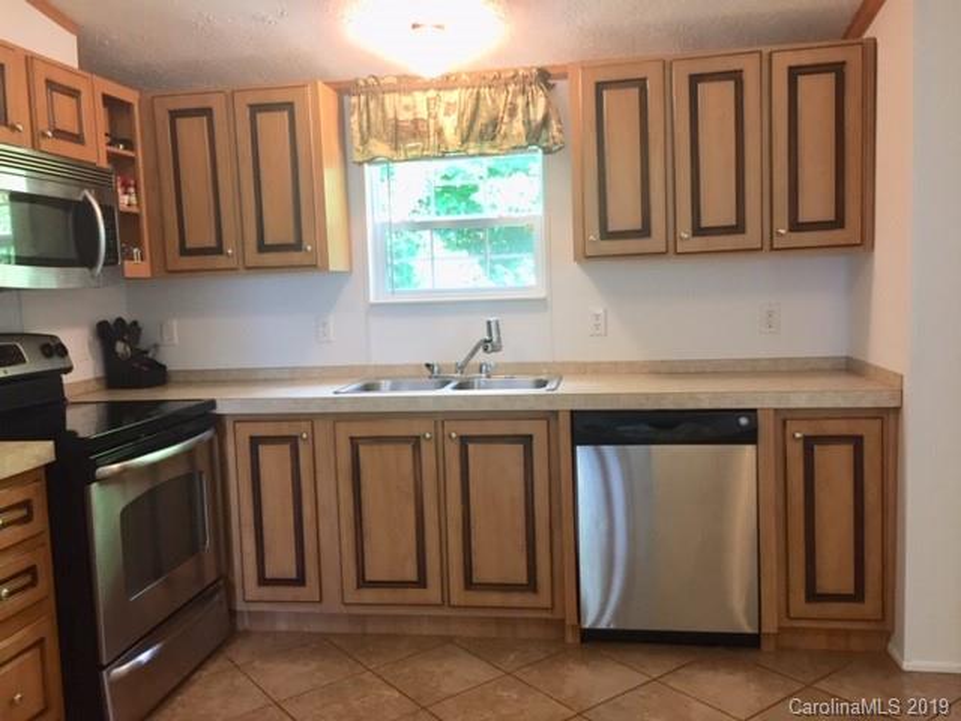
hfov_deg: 61.7
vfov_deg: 48.2
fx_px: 805
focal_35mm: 29
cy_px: 360
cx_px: 480
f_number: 2.2
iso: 100
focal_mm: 4.15
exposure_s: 1/30
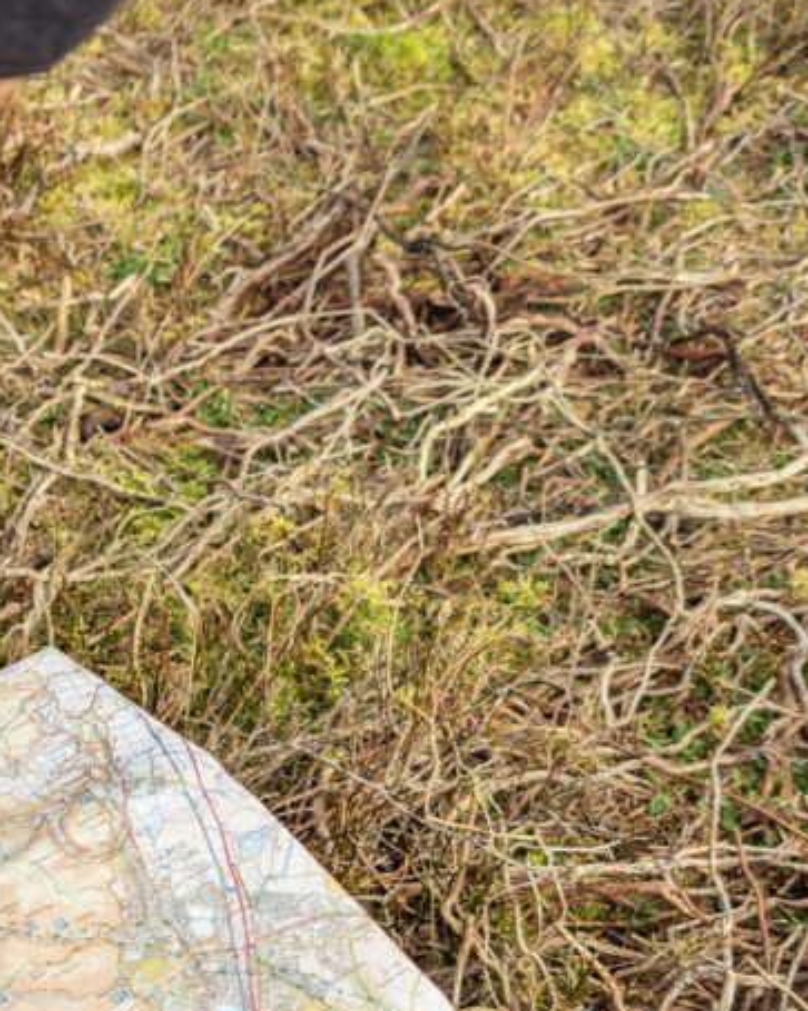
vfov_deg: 29.6
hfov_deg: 22.8
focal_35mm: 62
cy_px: 848
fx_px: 1854
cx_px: -140
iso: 23
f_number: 1.68
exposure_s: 1/395
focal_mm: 6.9
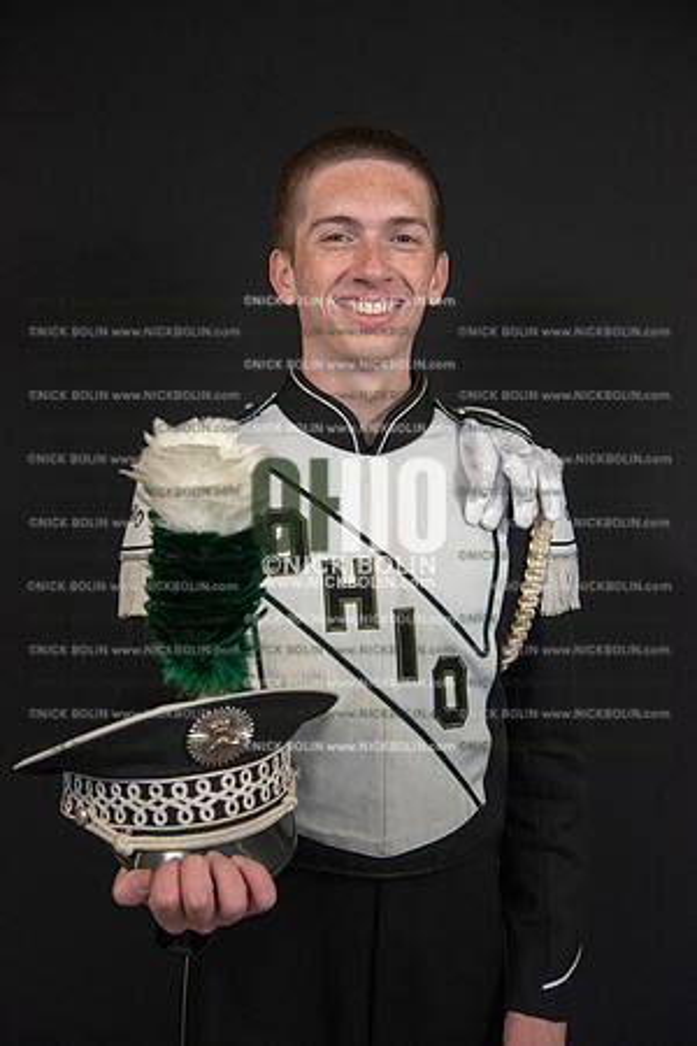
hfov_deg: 35.1
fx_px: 1103
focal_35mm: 38
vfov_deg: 50.7
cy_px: 523
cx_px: 348
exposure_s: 1/640
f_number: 5.6
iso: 2000
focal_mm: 38
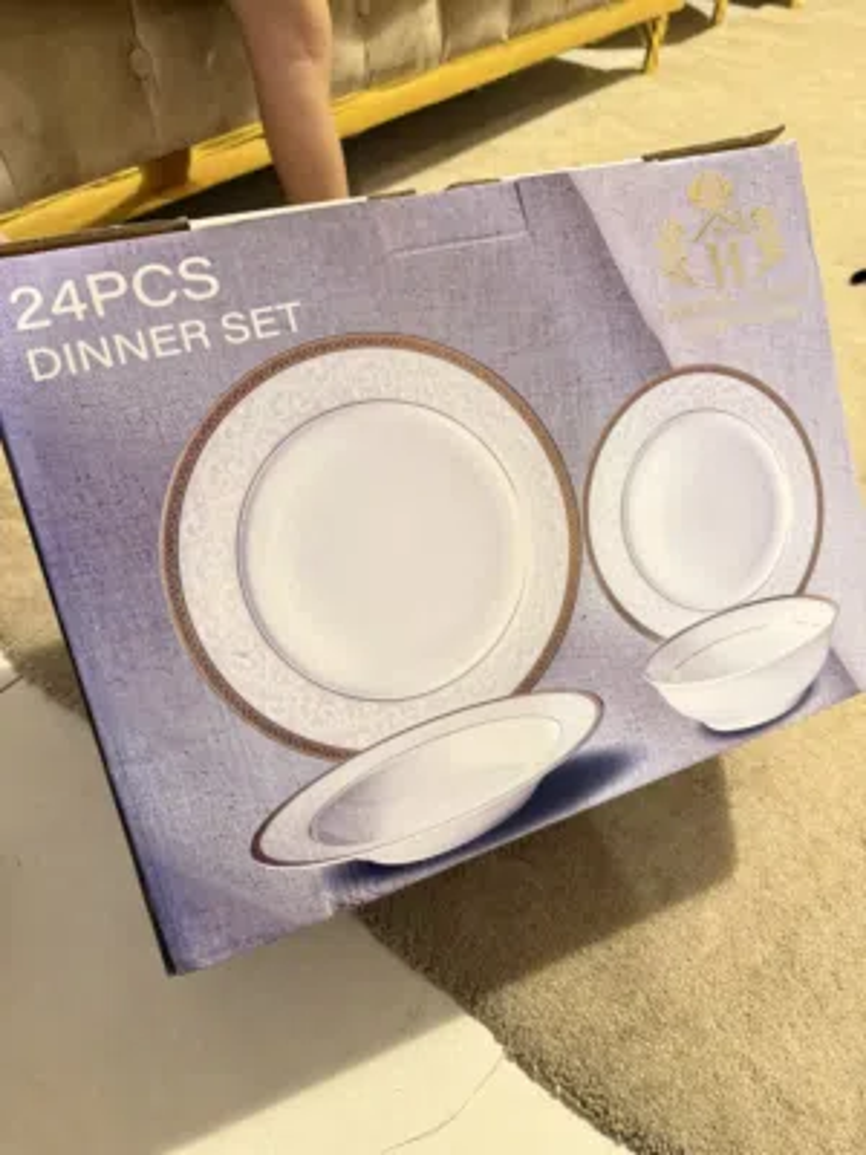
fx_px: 801
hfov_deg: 56.8
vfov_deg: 71.6
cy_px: 578
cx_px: 433
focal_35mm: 24
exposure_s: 1/33
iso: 640
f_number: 1.78
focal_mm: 6.76
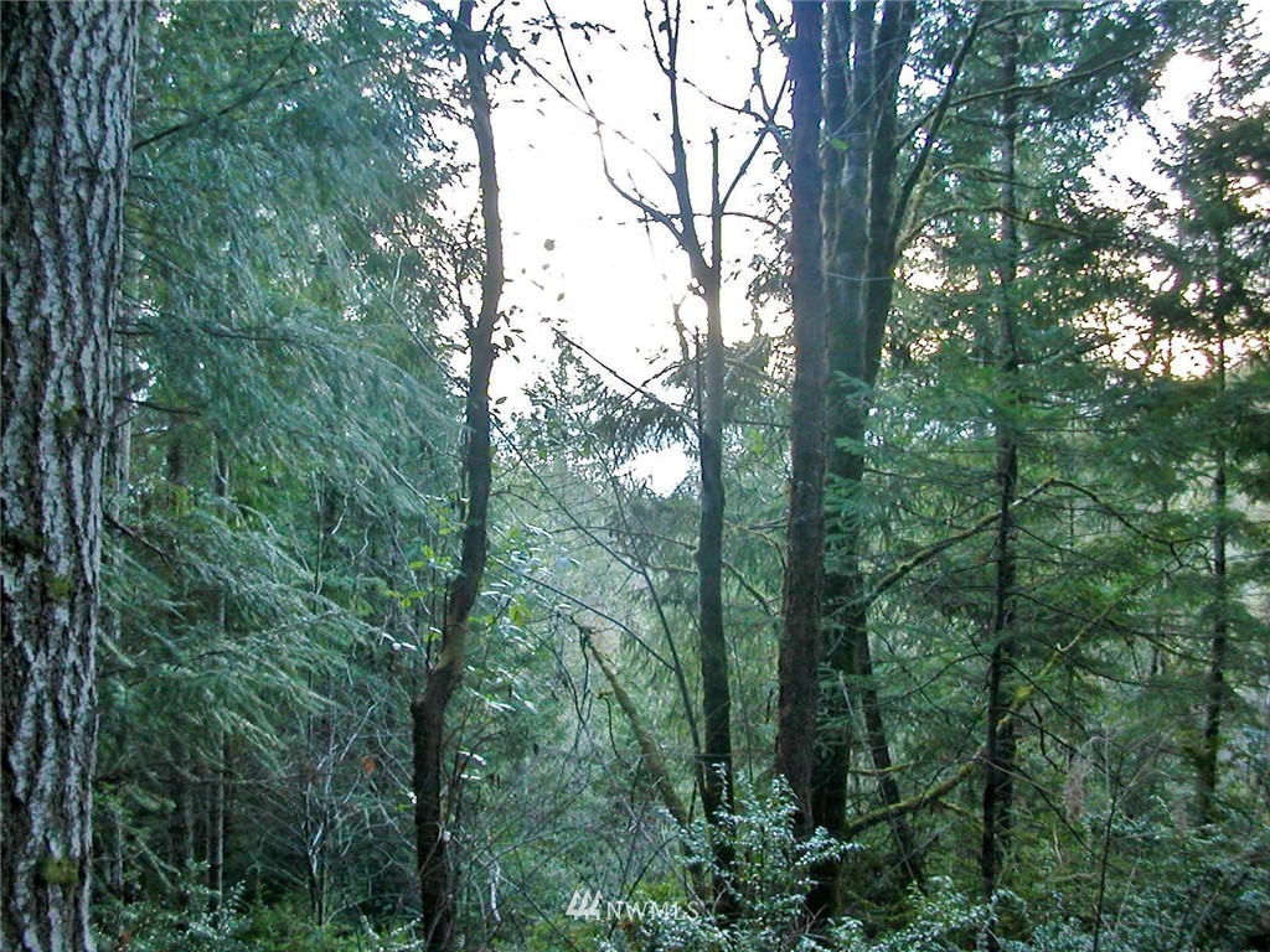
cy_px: 476
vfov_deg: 38.7
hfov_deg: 50.1
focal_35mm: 37
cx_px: 635
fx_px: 1357
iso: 100
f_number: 2.7
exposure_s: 1/48.4
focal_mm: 5.6
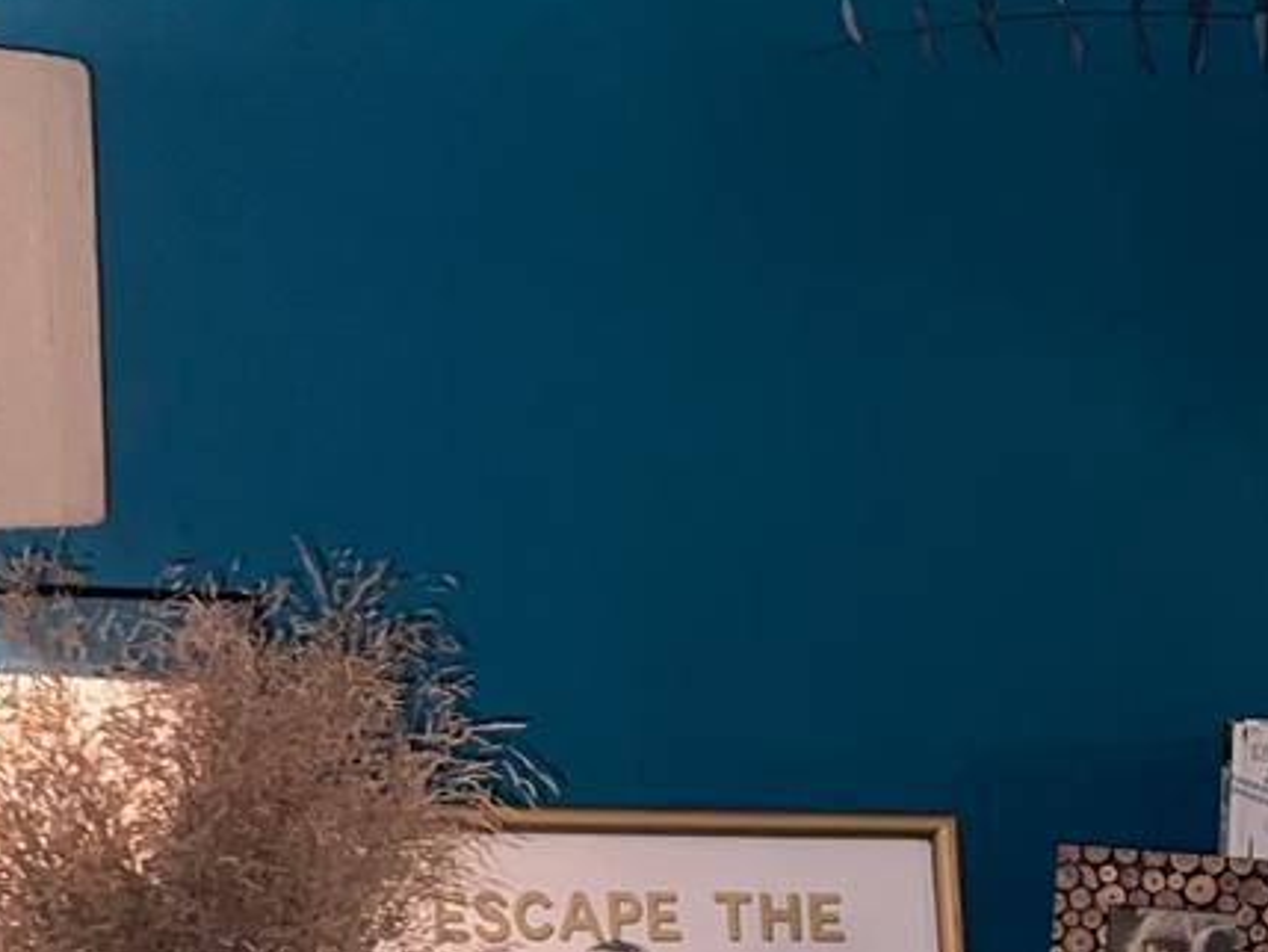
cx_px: 1472
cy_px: 1304
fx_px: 4543
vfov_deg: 11.6
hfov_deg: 15.4
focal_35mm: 124
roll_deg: -3.4
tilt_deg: -11.1
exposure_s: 1/13
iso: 100
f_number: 1.5
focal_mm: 5.7
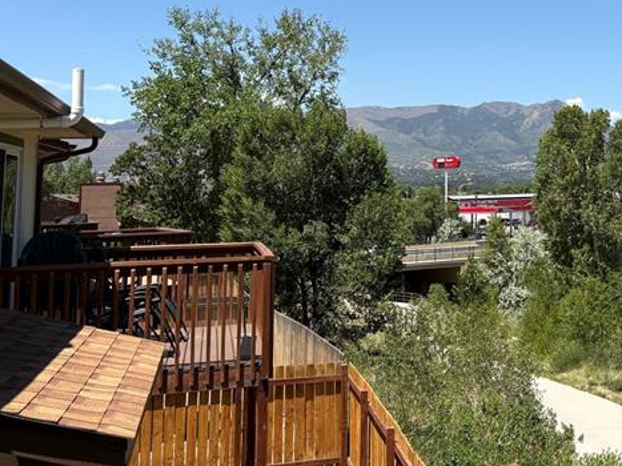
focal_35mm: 57
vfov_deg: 24.9
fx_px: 1024
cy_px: 47
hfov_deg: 31.7
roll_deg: +1.6
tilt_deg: +7.5
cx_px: 593
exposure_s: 1/2985
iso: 50
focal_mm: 5.96
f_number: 1.6
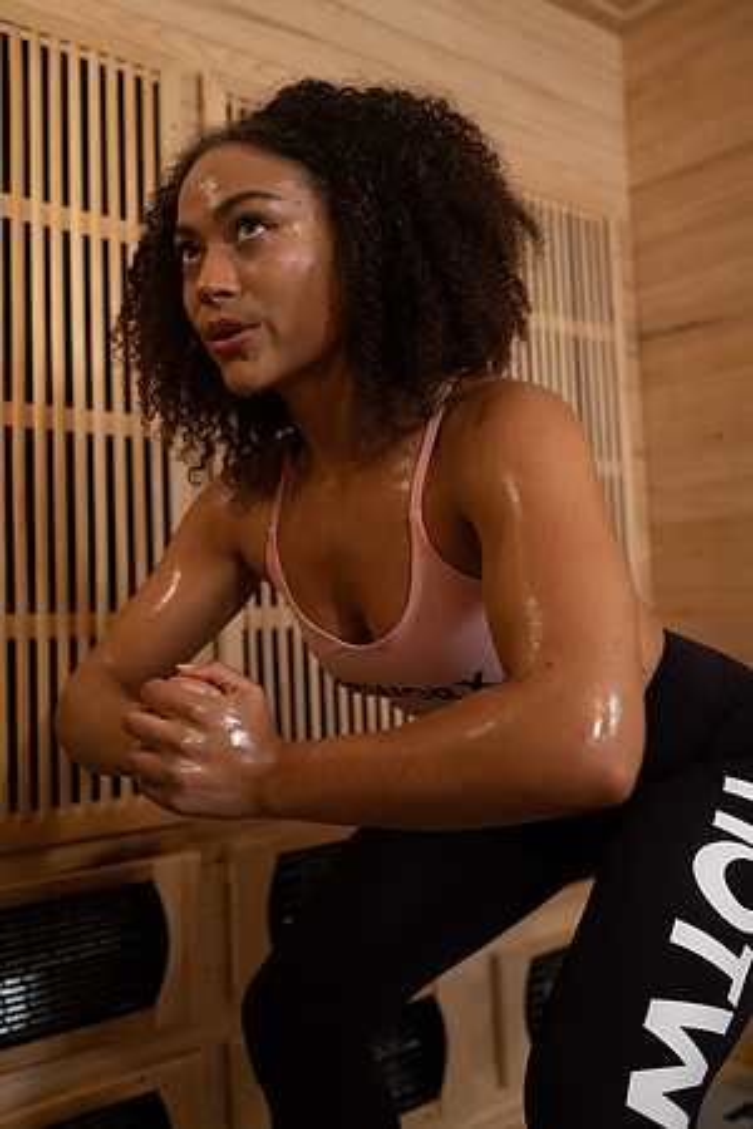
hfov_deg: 37.9
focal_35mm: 35
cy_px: 564
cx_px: 376
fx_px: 1098
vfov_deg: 54.4
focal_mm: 35
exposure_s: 1/80
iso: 250
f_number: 2.8
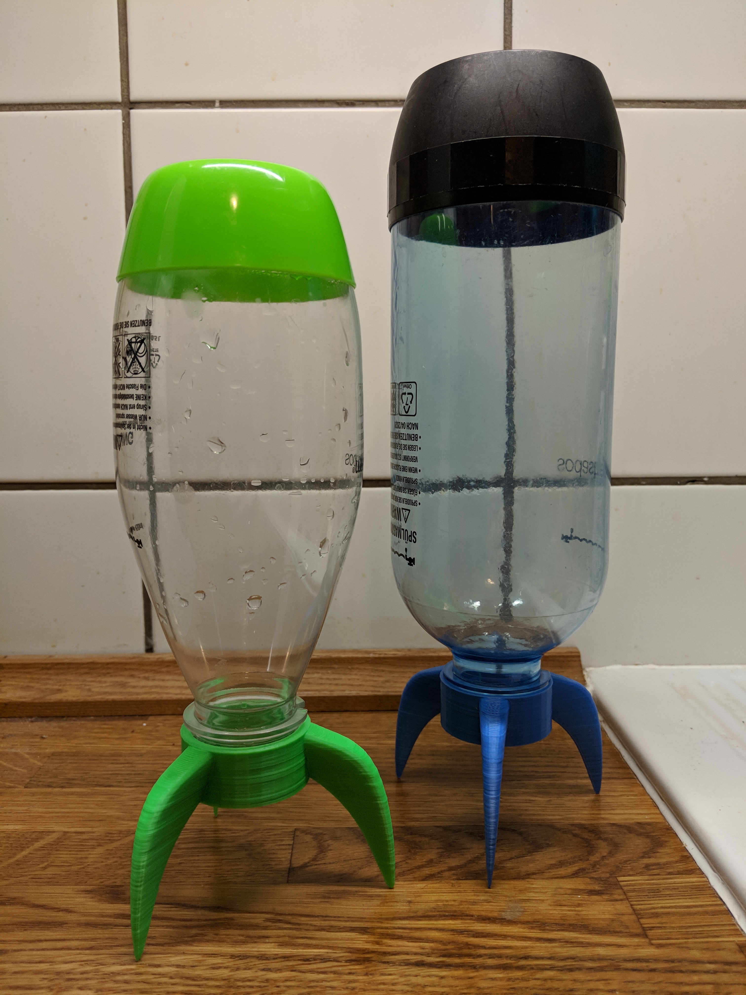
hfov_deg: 51.4
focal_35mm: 27
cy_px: 498
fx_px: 776
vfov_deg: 65.3
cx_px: 373
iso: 174
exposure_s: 1/100
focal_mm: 4.44
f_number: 1.8
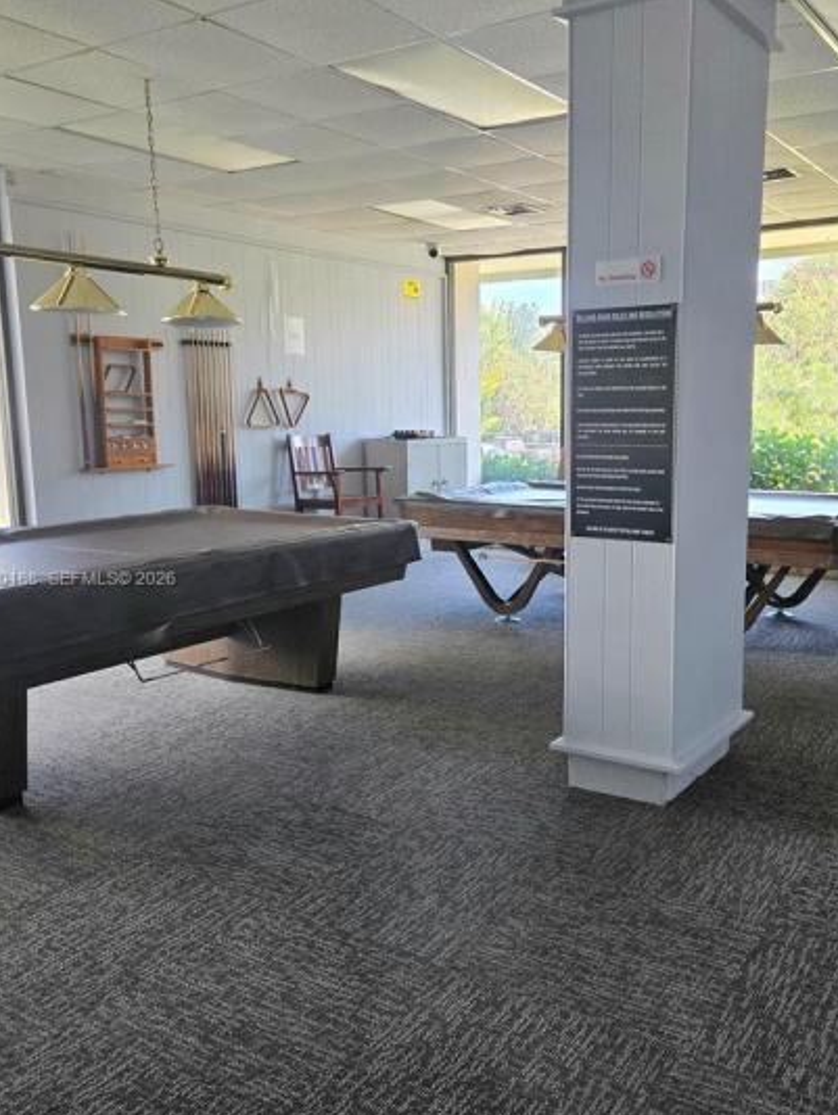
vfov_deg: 58.3
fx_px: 1000
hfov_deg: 45.2
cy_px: 580
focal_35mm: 31
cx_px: 508
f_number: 1.8
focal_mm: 5.4
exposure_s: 1/120
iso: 250
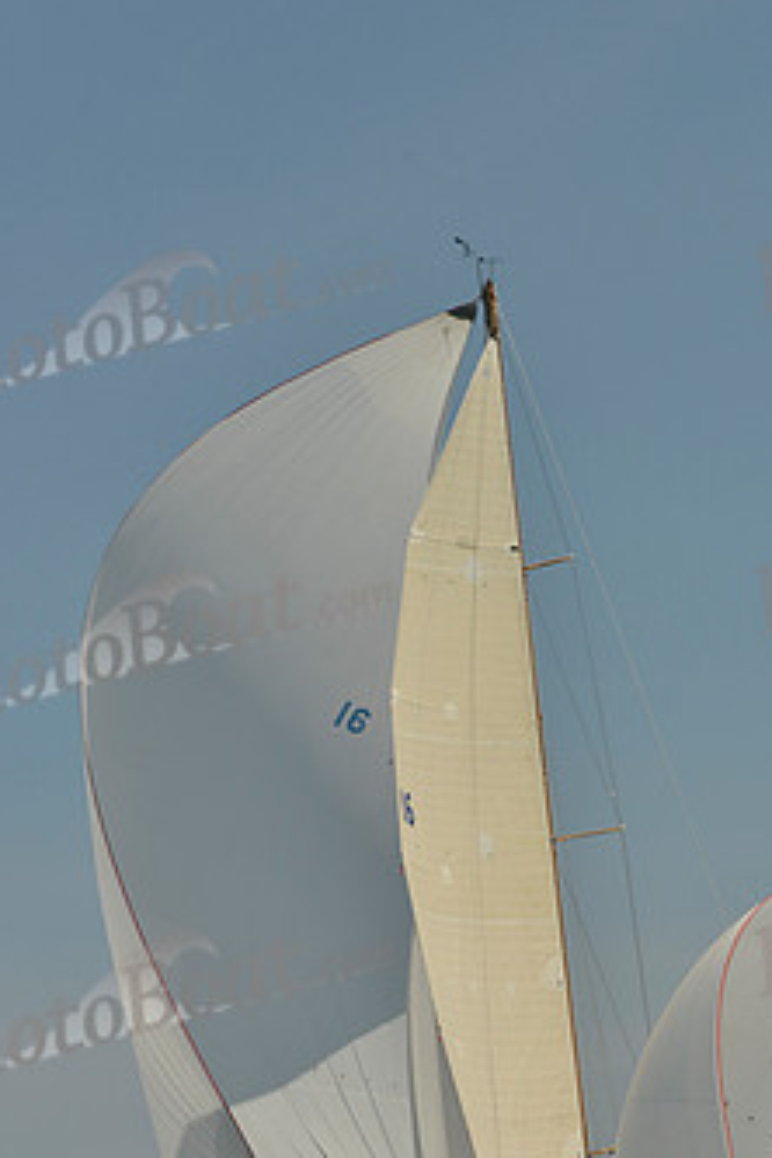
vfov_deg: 16.7
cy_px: 775
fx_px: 3924
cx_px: 576
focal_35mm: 122
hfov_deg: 11.2
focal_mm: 70
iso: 200
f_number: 9
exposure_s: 1/1250
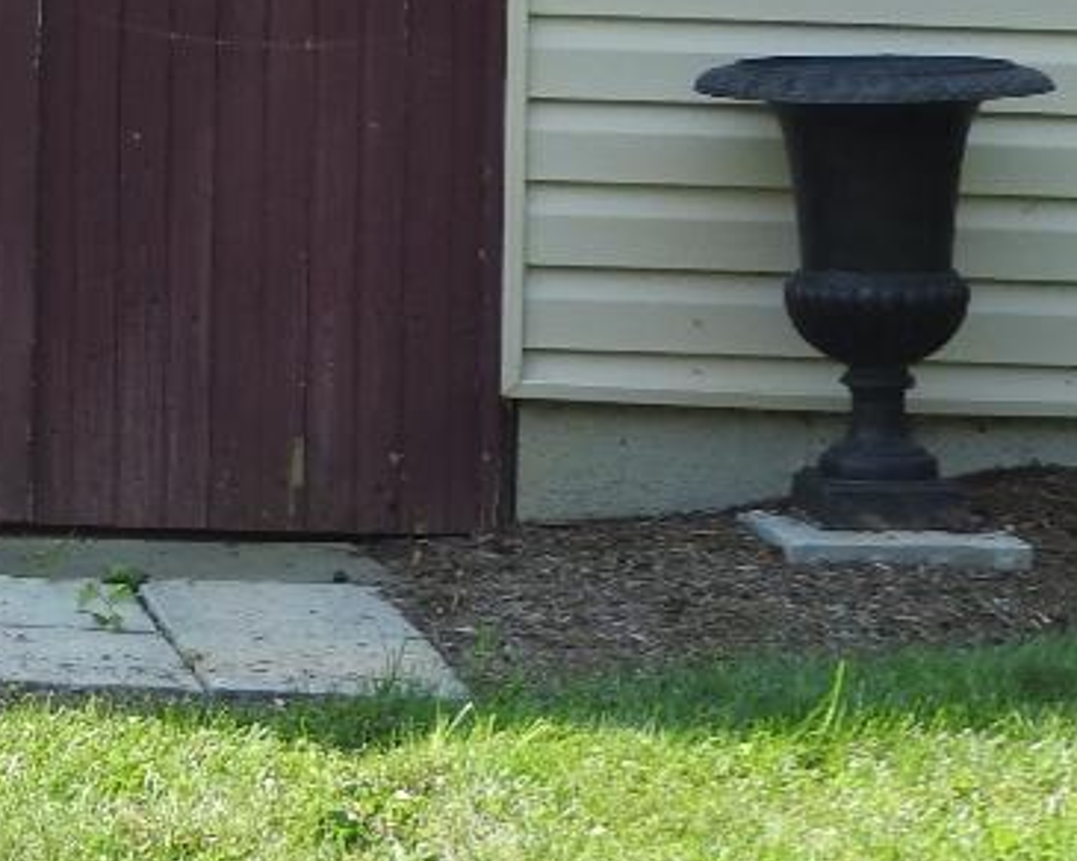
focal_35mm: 250
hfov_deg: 7.6
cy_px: -640
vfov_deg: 6.1
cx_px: -658
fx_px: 7969
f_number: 4.2
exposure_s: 1/200
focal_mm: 11.6
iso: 100
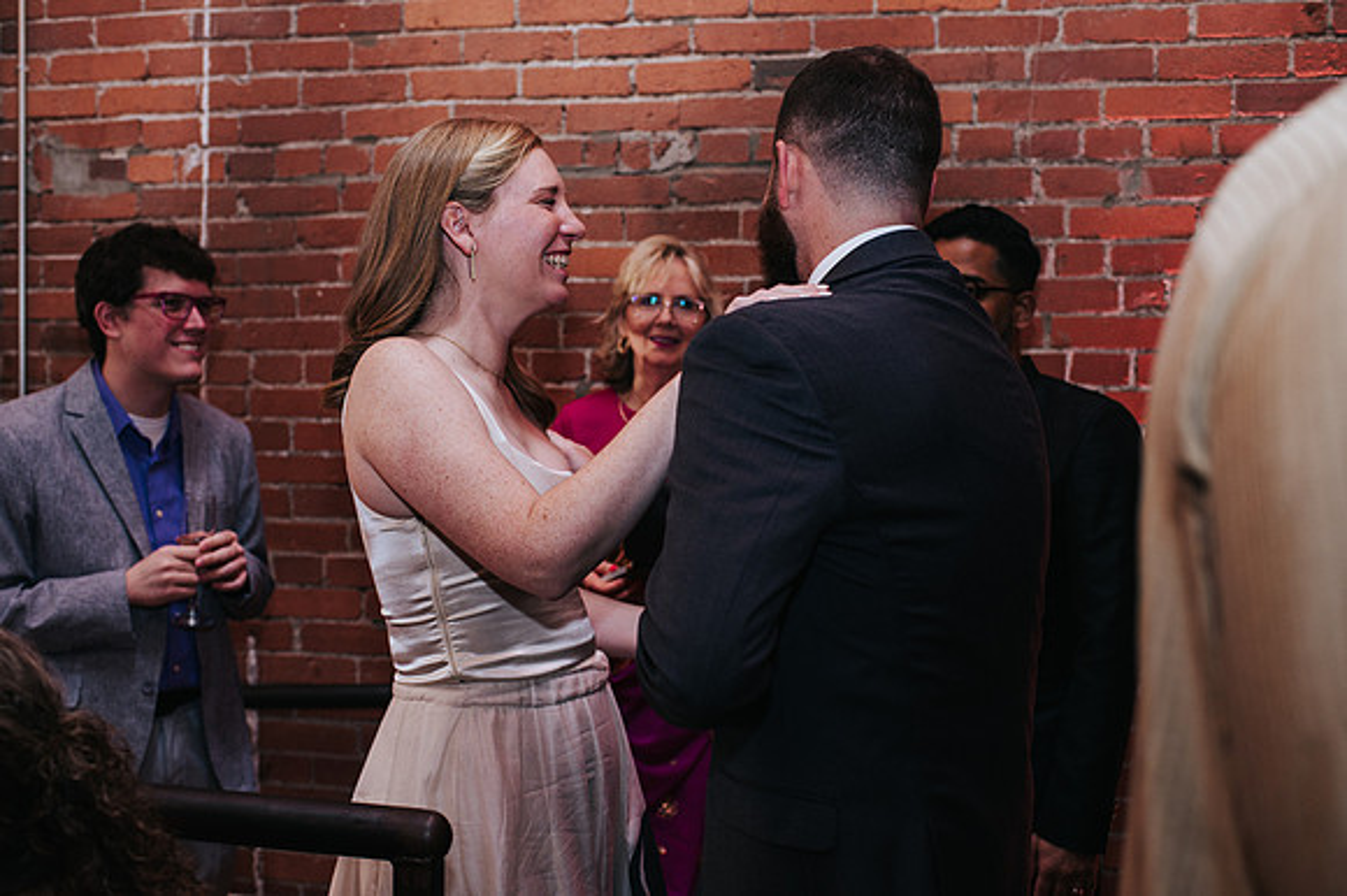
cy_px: 448
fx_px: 1432
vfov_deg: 34.8
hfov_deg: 50.3
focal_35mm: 38
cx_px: 610
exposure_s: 1/200
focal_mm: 35
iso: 800
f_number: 3.2
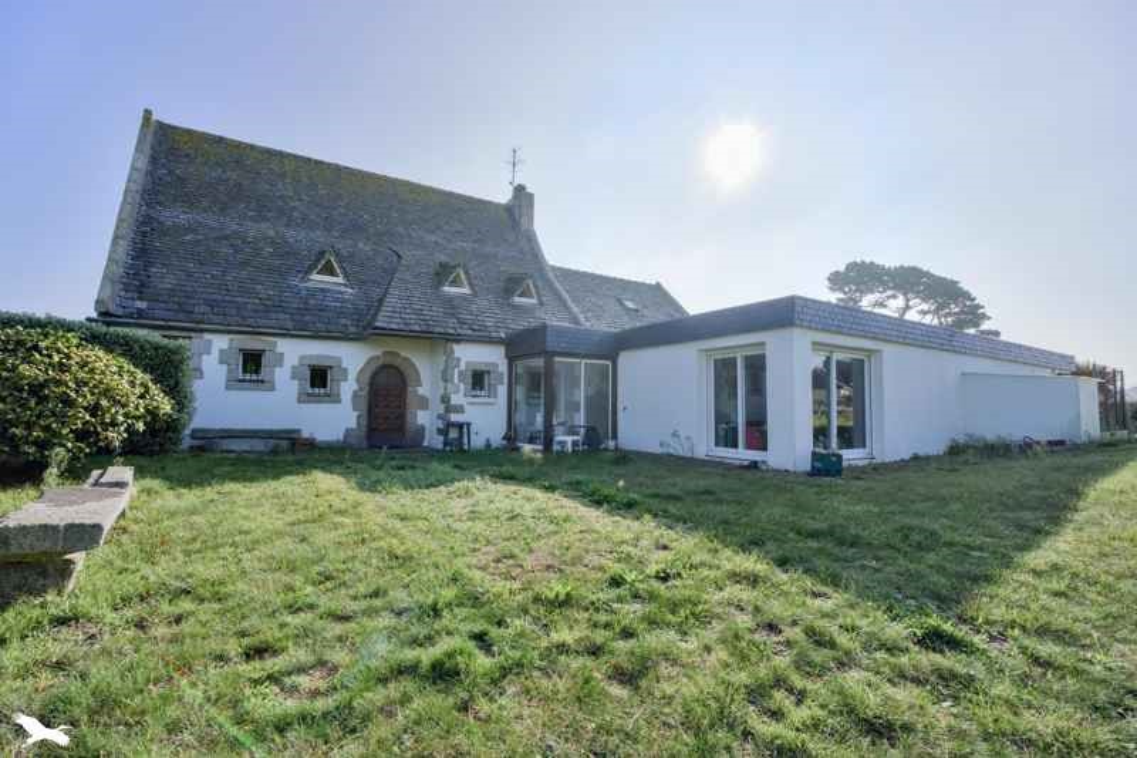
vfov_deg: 73.7
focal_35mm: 16
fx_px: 505
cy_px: 379
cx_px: 568
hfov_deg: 96.7
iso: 800
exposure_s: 1/4000
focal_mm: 16
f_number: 8
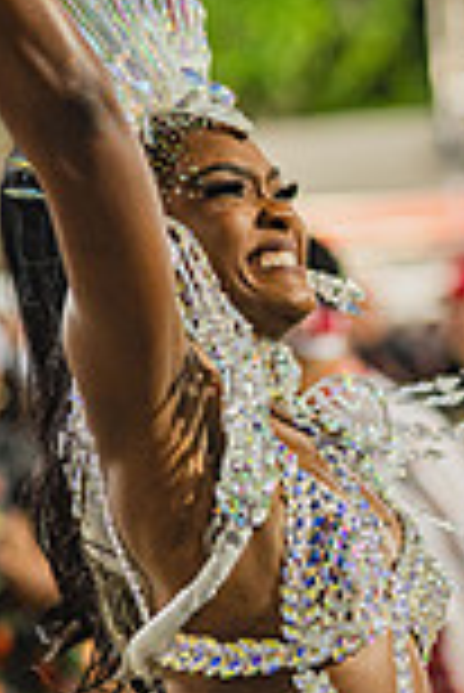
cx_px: 342
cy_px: 400
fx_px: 2816
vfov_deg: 14.0
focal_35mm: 146
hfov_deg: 9.4
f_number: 1.3
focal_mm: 50
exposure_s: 1/1000
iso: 1600
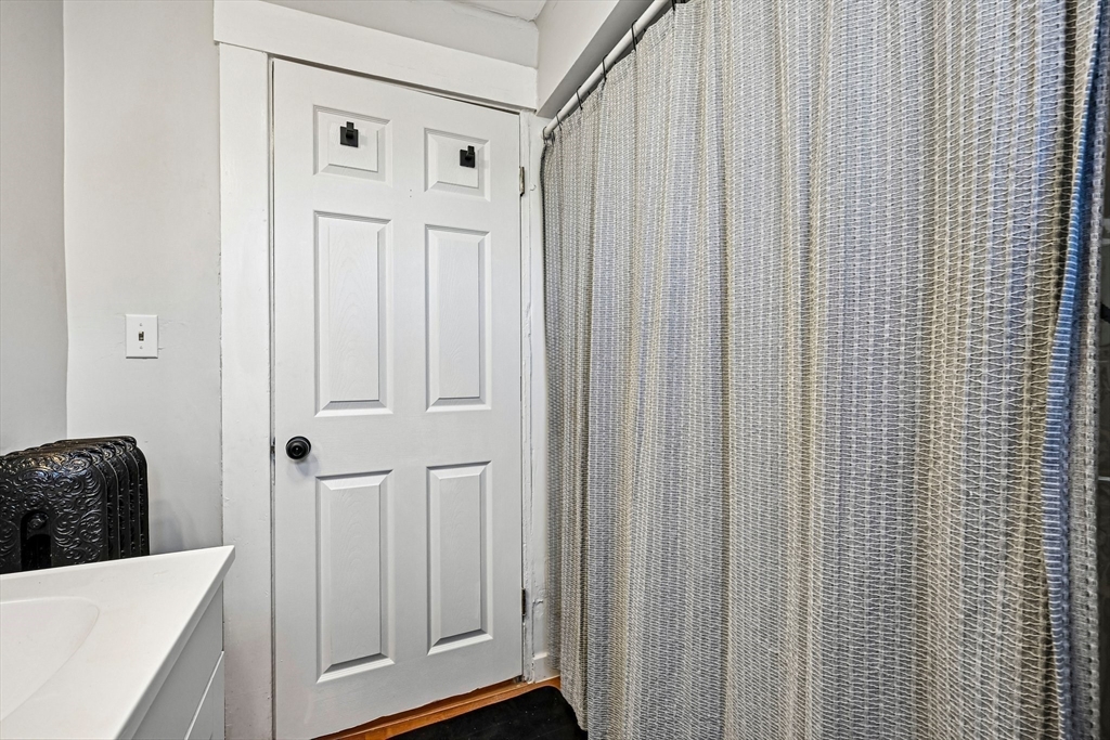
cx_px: 555
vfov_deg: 73.8
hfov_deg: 96.7
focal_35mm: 16
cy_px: 370
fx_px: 493
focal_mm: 16
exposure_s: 1/25
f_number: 8
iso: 400
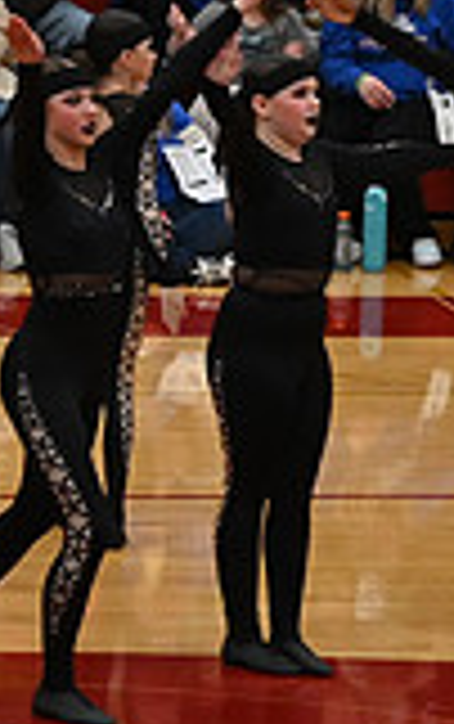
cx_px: -823
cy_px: 326
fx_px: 7601
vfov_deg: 5.5
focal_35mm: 385
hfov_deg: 3.4
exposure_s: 1/400
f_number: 4
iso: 3200
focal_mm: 70
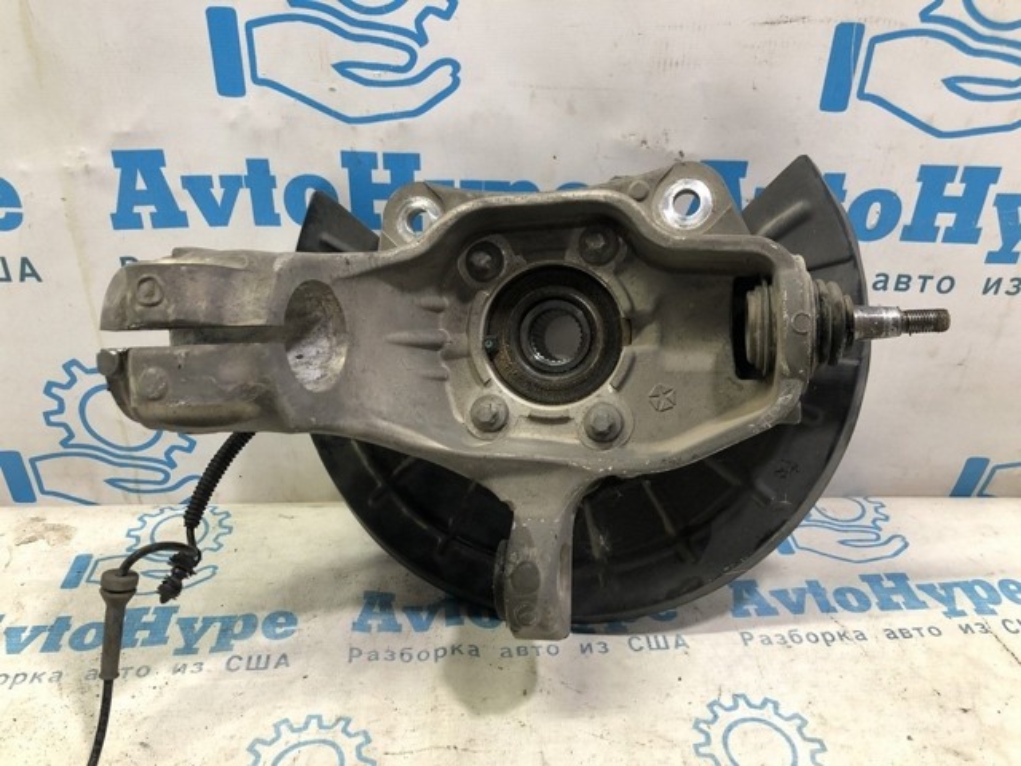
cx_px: 510
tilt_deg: -30.4
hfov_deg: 63.4
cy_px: 383
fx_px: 826
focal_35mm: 28
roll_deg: -0.5
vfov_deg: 49.7
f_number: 1.8
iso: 40
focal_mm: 4
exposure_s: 1/20
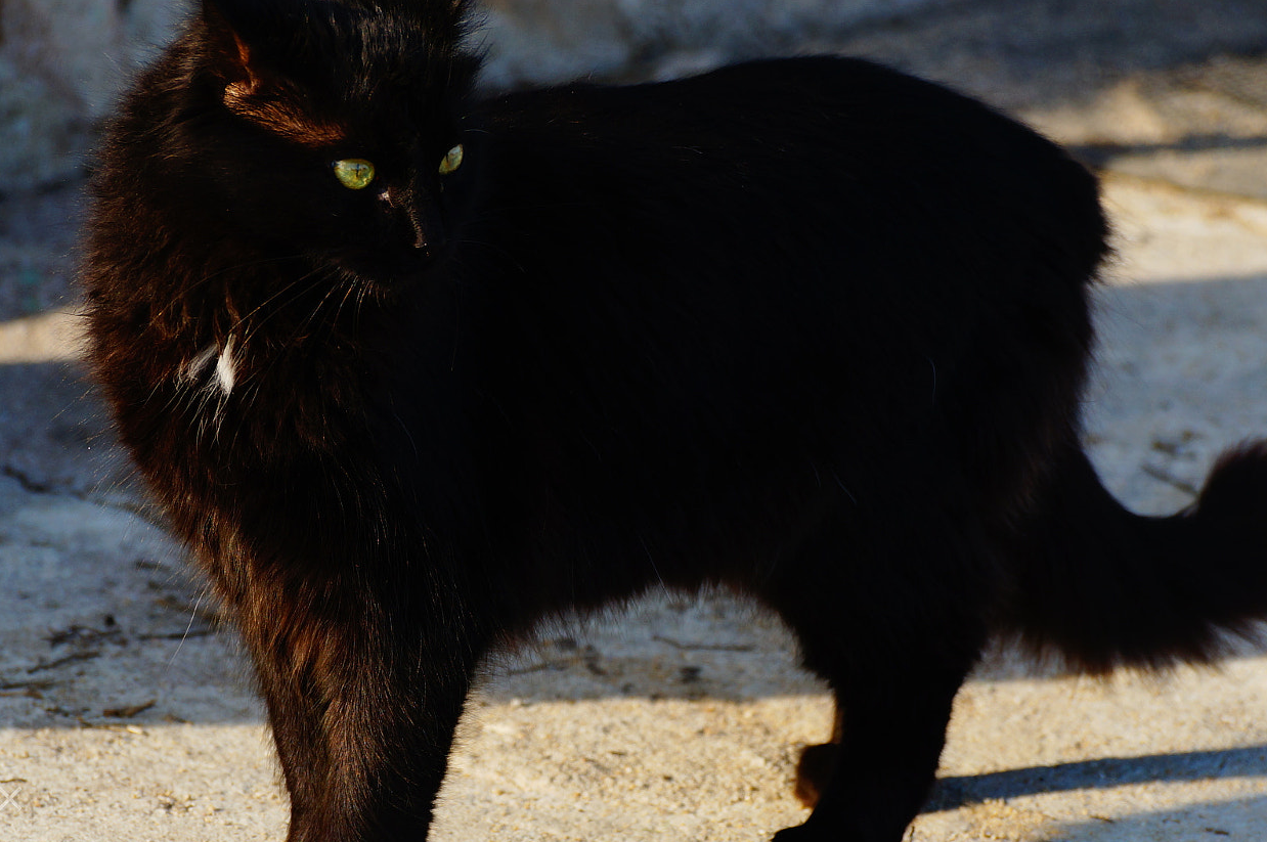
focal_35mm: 407
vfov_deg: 3.4
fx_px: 14311
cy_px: 401
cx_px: 586
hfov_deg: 5.1
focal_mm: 210
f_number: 6.3
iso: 100
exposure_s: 1/160
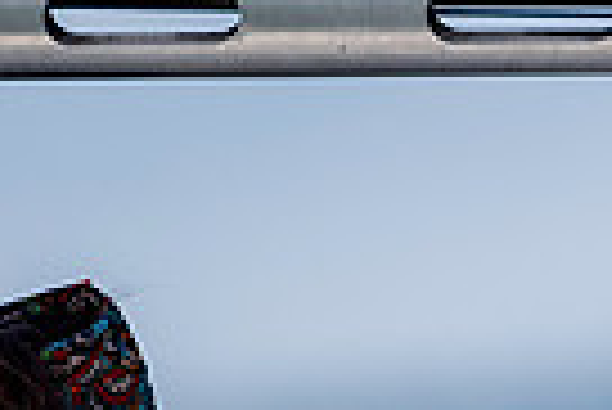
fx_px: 32691
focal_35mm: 1921
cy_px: 728
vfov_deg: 0.7
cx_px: 1053
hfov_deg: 1.1
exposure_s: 1/2500
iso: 200
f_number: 5
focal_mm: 300
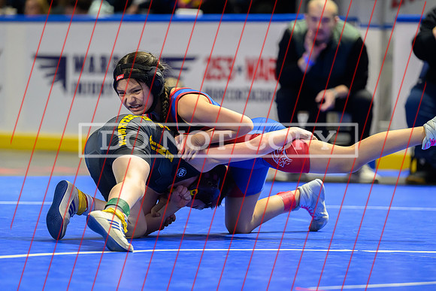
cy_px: 177
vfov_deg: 6.3
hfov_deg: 9.4
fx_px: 2642
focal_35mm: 218
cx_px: 194
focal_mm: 170
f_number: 2.8
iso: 5000
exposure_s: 1/800
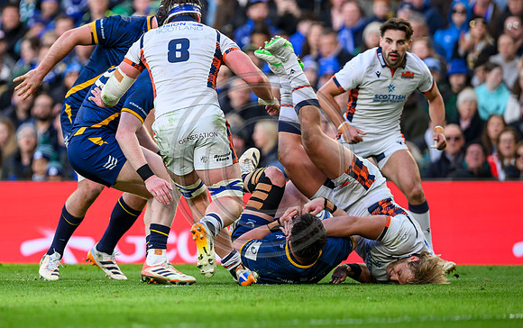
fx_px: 9310
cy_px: 261
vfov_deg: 2.0
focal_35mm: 652
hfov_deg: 3.2
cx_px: 356
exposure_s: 1/1600
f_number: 4
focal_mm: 400
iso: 1000
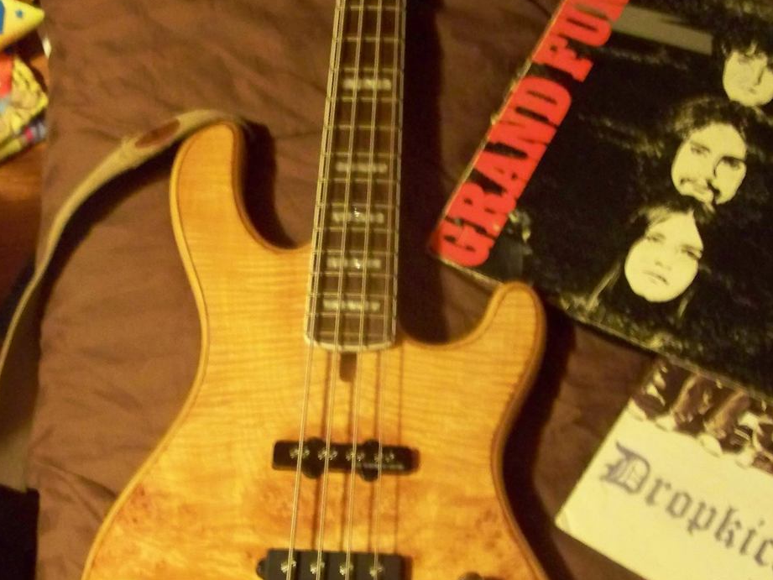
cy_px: 441
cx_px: 371
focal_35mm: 66
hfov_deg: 29.4
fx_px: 1474
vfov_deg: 22.0
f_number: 2.8
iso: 400
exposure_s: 1/2.5
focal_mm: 6.3
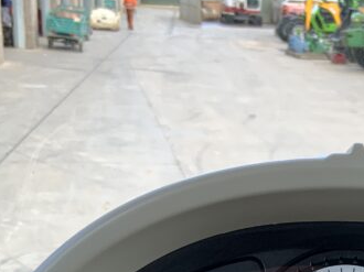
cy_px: 353
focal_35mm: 90
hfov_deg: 21.3
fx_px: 946
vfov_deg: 15.6
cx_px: 331
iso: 16
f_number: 1.8
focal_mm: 3
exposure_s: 1/111
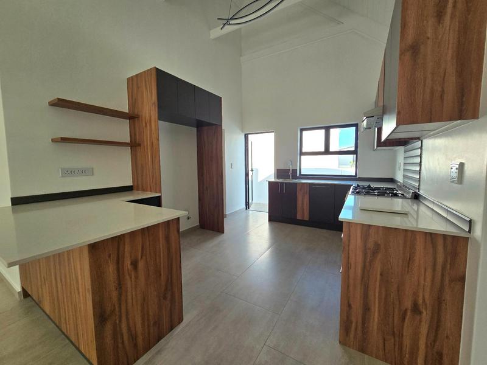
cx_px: 244
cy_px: 182
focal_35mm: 13
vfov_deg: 89.9
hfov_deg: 106.2
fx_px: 183
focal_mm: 2.2
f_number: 2.2
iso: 50
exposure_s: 1/294
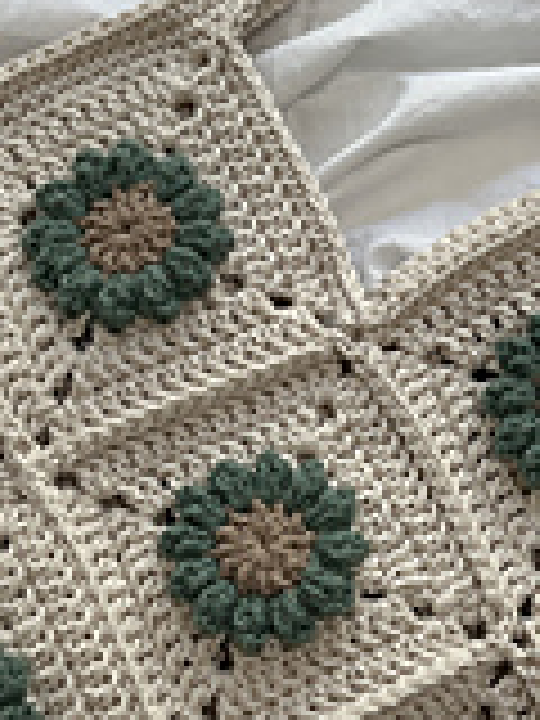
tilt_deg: -76.3
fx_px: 1685
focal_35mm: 81
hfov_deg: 18.2
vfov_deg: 24.0
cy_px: 472
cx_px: 304
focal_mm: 5.7
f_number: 1.5
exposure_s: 1/60
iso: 80
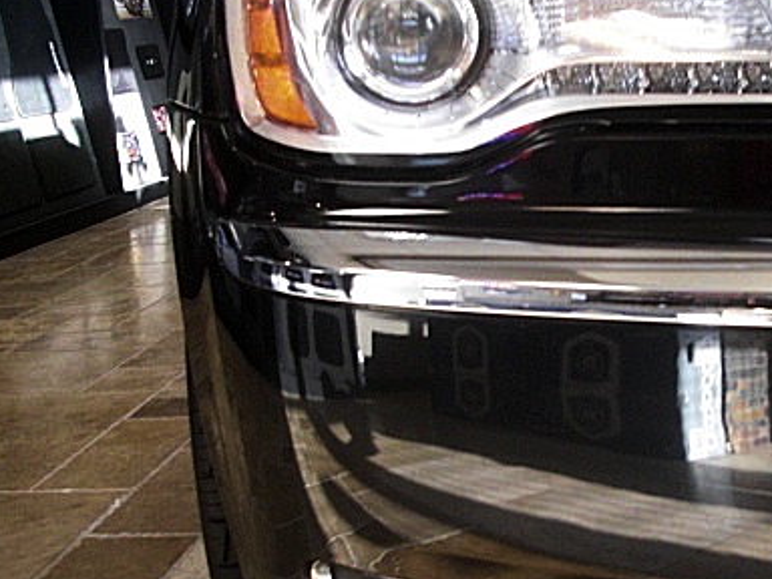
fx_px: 1338
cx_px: 593
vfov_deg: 24.4
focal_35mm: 60
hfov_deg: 31.5
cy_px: 358
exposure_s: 1/60
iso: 400
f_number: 2.8
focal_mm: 6.3
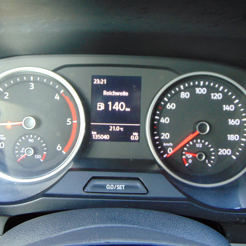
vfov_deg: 54.0
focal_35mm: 30
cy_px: 122
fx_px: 241
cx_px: 111
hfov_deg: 53.9
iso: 80
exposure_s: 1/30
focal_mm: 4.5
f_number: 3
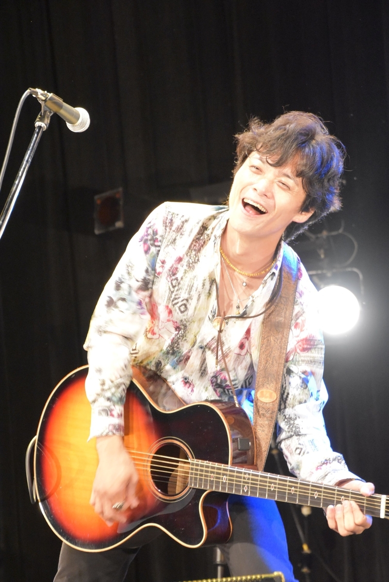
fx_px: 2427
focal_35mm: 150
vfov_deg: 13.7
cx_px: 194
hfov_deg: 9.2
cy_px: 291
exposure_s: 1/60
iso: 5000
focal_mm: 100
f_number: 5.6
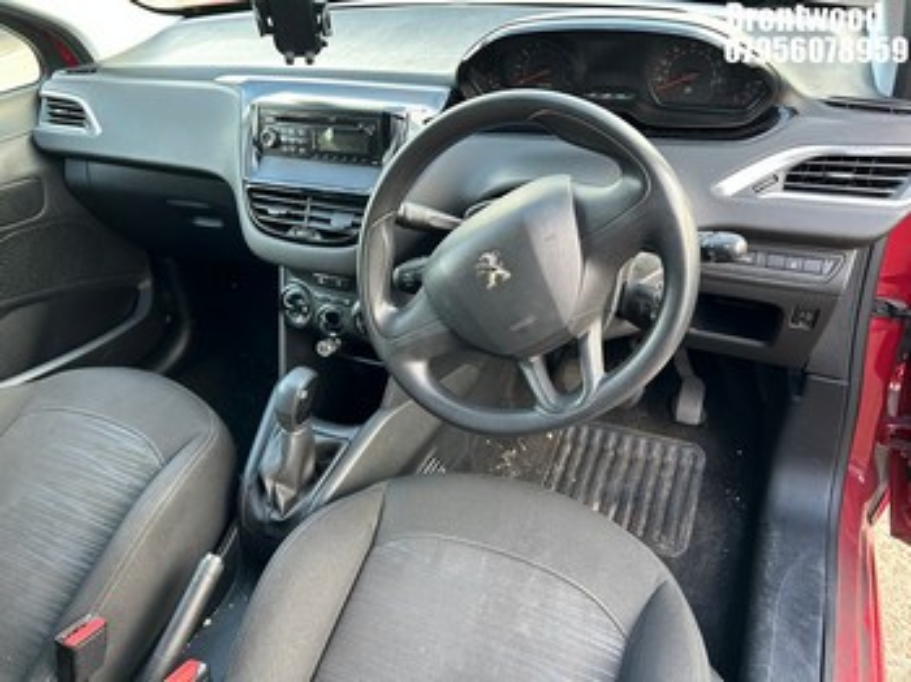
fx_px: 684
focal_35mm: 26
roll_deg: +8.3
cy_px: 341
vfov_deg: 53.0
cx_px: 456
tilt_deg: -37.7
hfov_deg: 67.3
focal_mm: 5.7
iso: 125
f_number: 1.5
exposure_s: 1/75
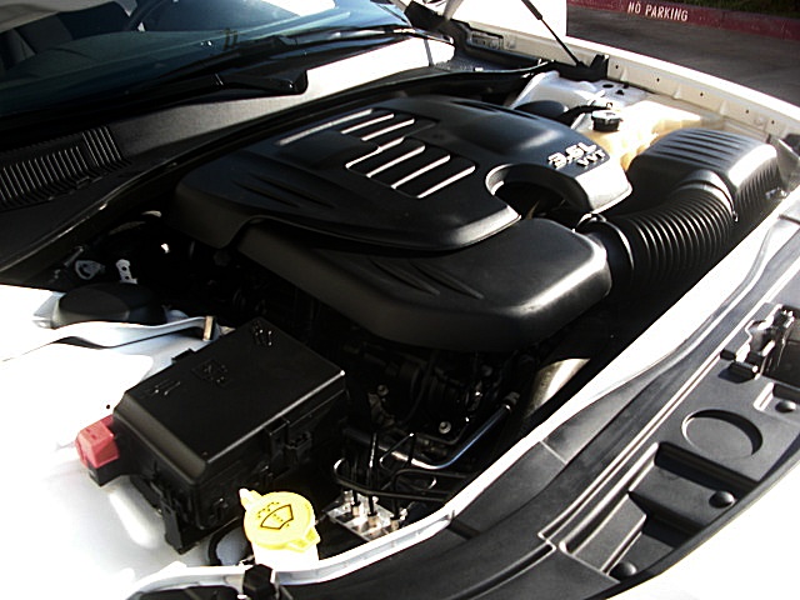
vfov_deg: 39.7
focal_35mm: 36
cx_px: 400
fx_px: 832
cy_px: 300
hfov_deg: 51.4
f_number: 2.8
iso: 50
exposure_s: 1/200
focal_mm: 6.3
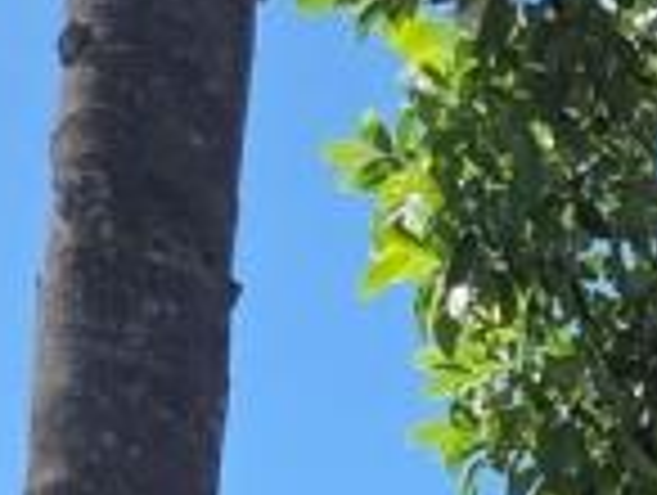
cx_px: 1377
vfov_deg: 8.1
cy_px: 1584
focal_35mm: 151
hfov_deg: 11.5
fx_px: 2871
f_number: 1.8
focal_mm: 5.4
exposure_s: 1/3203
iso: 80
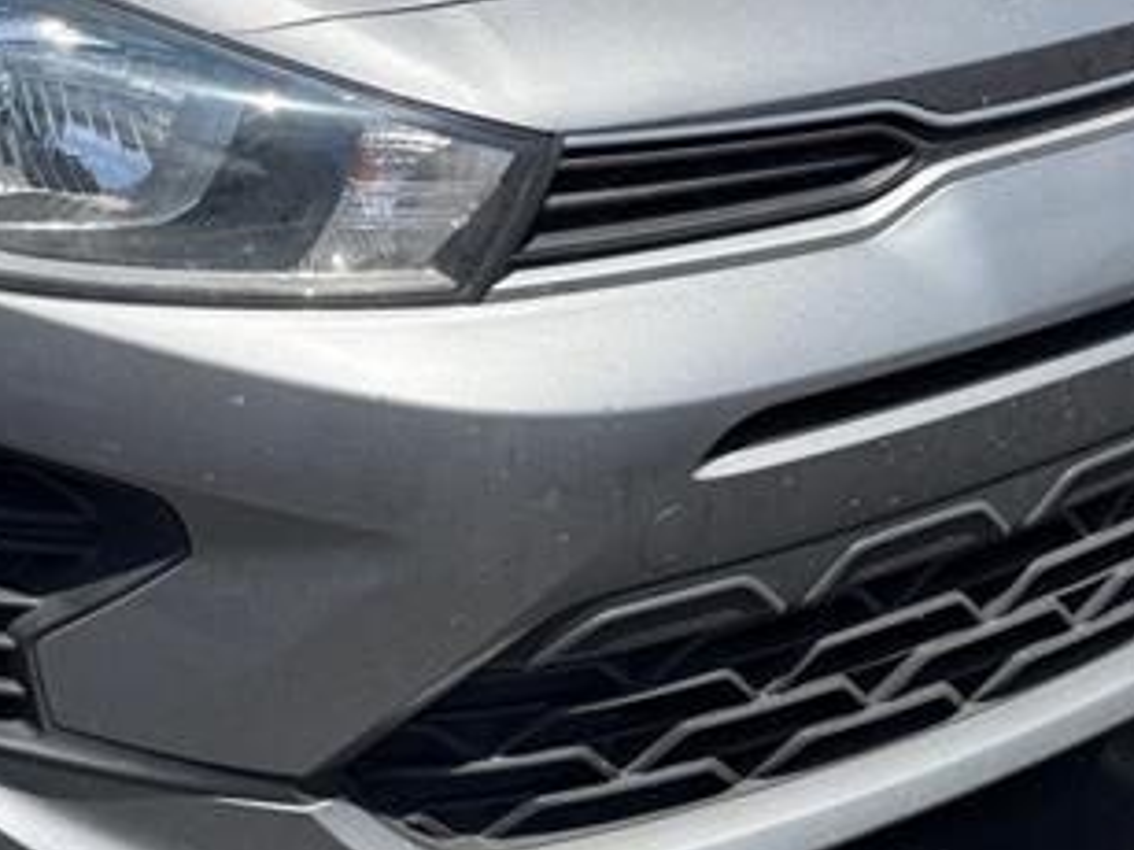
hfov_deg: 24.1
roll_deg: +2.4
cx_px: 273
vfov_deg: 18.1
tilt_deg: -12.6
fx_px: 2620
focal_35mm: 80
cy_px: 52
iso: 80
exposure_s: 1/3247
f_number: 1.78
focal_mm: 6.76
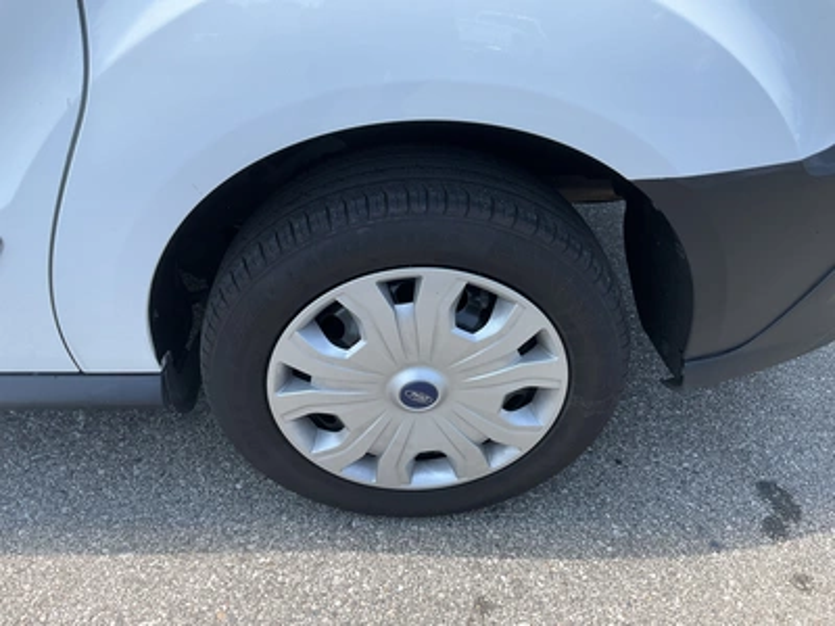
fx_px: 700
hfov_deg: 61.7
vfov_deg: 48.2
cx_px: 418
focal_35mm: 29
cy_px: 313
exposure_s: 1/586
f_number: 1.8
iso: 25
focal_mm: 3
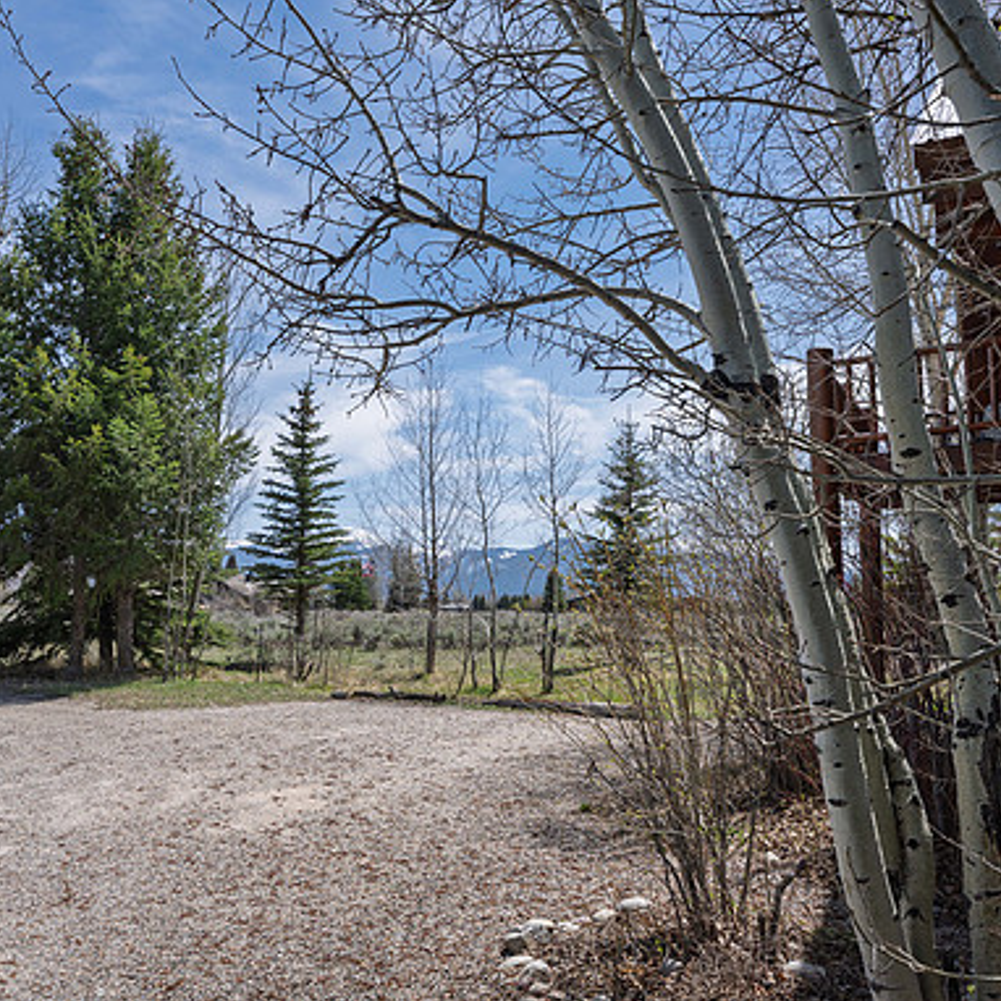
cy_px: 499
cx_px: 545
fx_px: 1014
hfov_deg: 52.5
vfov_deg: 52.5
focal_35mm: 31
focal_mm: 24
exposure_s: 1/500
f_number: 9
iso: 200
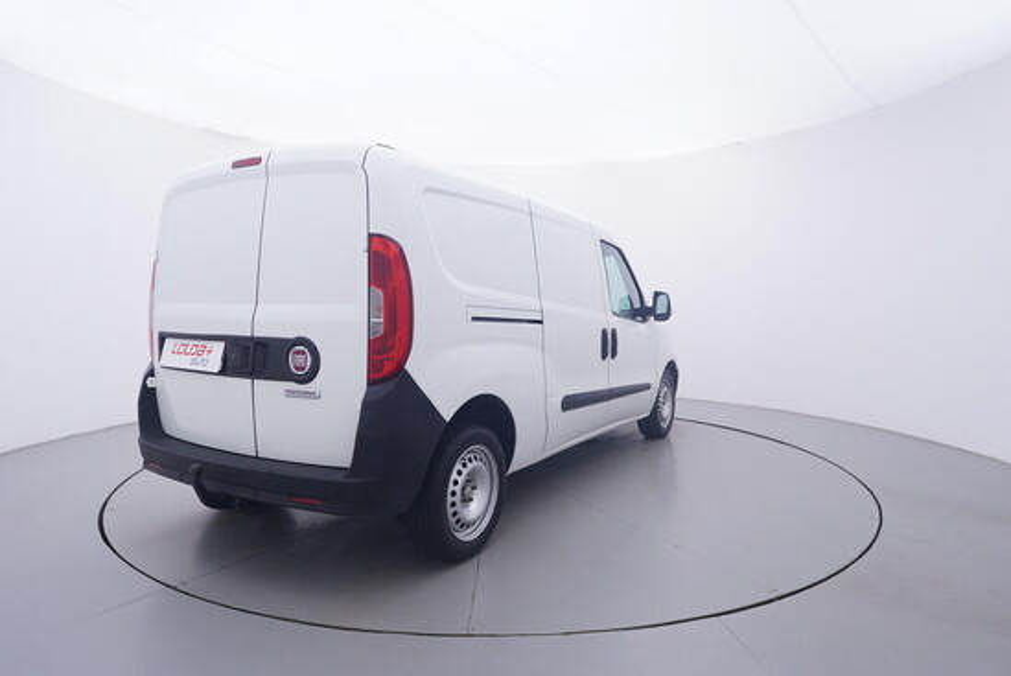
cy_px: 338
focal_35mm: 22
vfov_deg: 56.2
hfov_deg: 77.3
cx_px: 506
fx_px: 632
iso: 200
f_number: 5
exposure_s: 1/80
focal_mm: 15
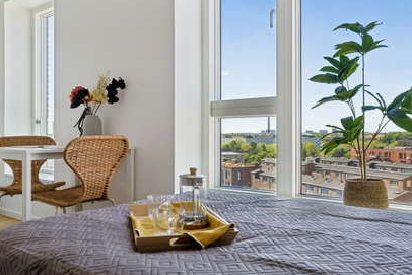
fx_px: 355
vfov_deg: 42.4
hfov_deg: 60.3
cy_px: 137
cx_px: 211
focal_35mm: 31
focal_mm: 20
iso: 200
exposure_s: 1/160
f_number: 8
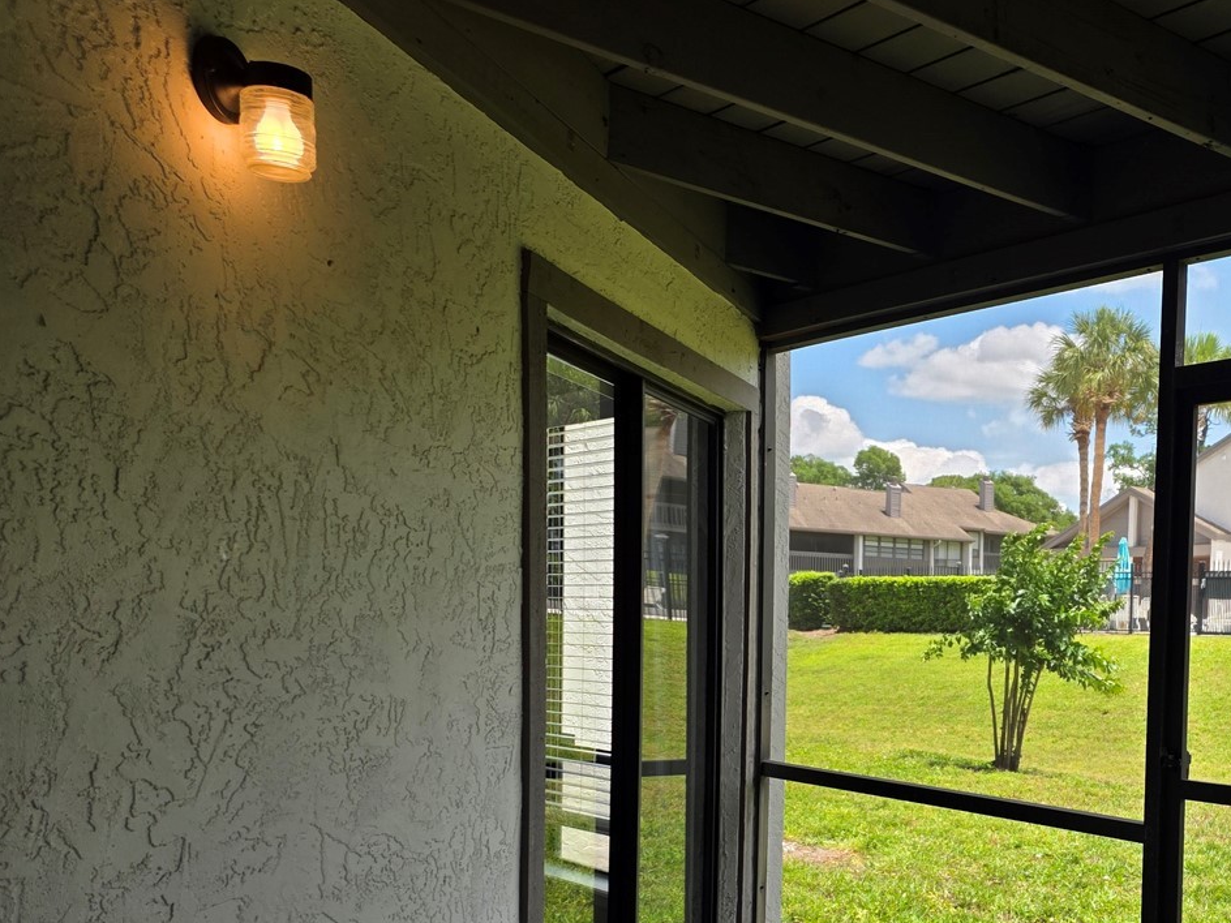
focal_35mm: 39
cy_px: 674
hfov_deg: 45.0
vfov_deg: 36.1
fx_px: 1387
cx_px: 1017
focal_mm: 6.3
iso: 80
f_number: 1.7
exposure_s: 1/1920
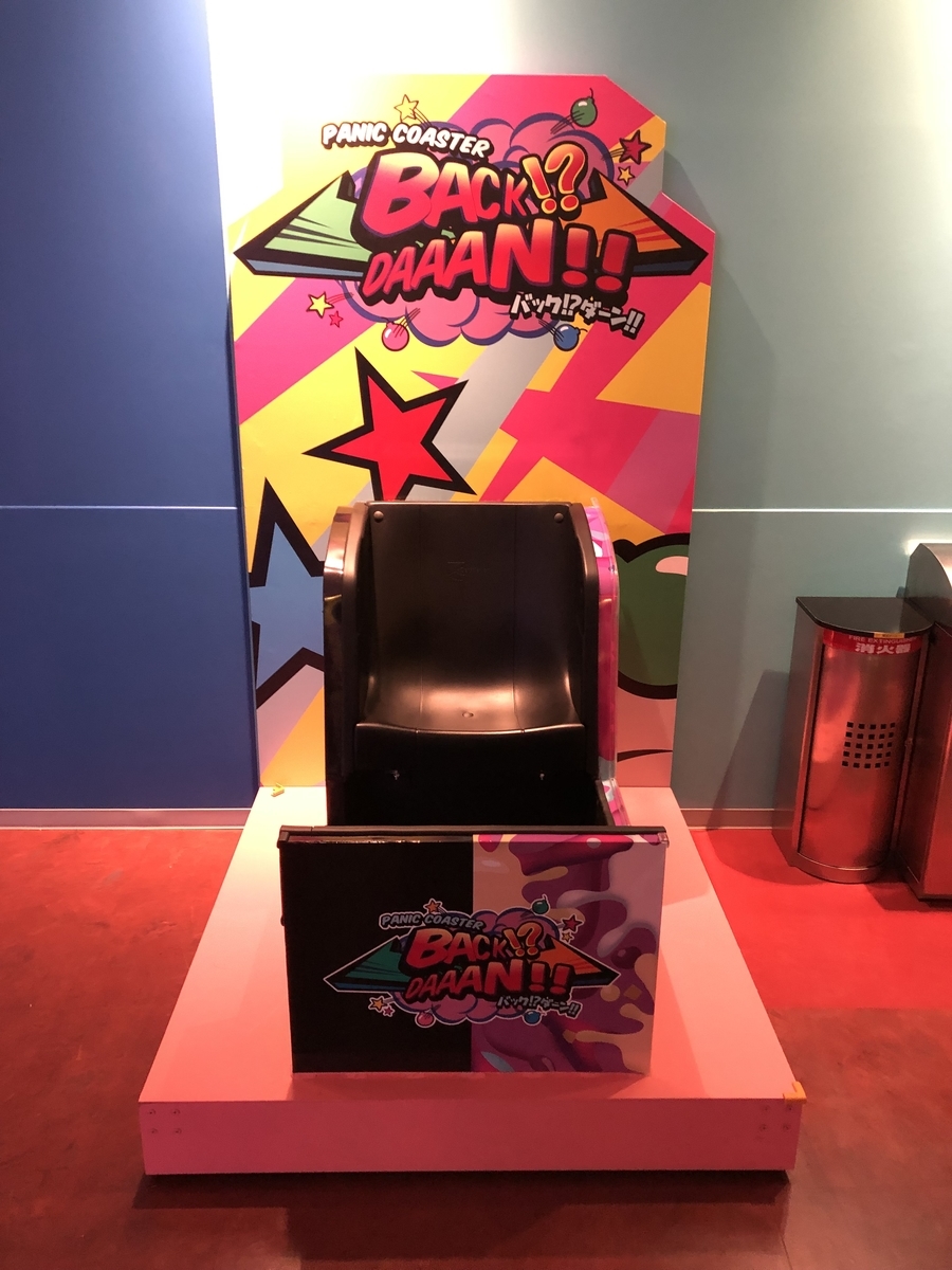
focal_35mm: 28
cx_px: 476
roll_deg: -0.6
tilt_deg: -17.2
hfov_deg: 49.7
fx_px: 1027
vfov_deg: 63.4
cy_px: 635
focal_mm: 4
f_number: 1.8
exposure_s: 1/6
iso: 100
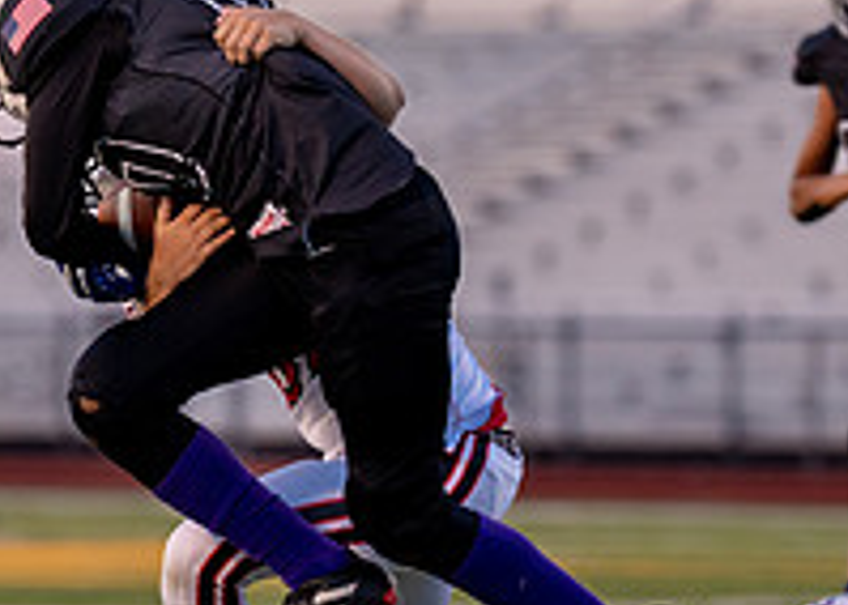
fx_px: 10449
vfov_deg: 3.3
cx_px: 243
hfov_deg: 4.6
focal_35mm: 434
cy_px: 205
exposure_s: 1/1000
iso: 1600
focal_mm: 142
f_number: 2.8
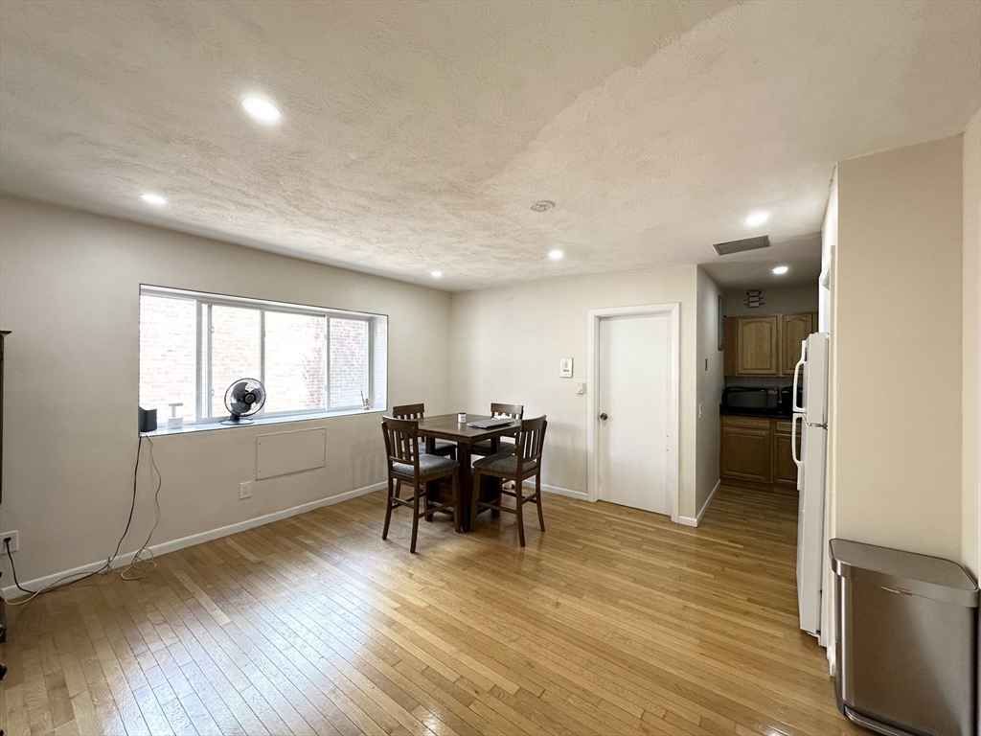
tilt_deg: +0.0
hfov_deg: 102.1
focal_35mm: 14
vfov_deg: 85.7
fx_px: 397
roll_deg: -0.3
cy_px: 368
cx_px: 490
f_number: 2.2
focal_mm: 2.22
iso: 160
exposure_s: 1/120
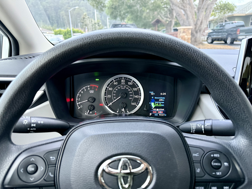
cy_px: 94
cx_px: 126
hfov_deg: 71.6
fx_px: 175
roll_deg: +3.2
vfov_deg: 56.8
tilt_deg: -17.2
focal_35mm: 24
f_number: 1.78
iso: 800
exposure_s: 1/51
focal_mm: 6.76
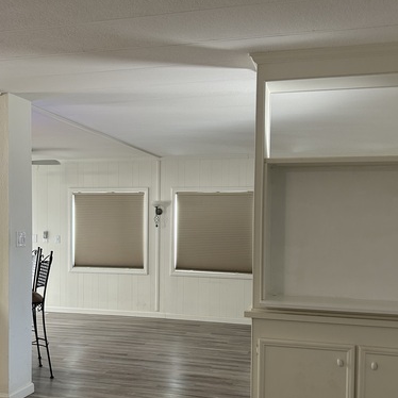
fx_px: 533
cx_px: 172
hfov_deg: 40.8
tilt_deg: -0.5
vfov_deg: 40.7
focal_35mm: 41
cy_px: 247
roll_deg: -2.4
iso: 100
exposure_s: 1/60
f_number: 1.5
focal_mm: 5.7
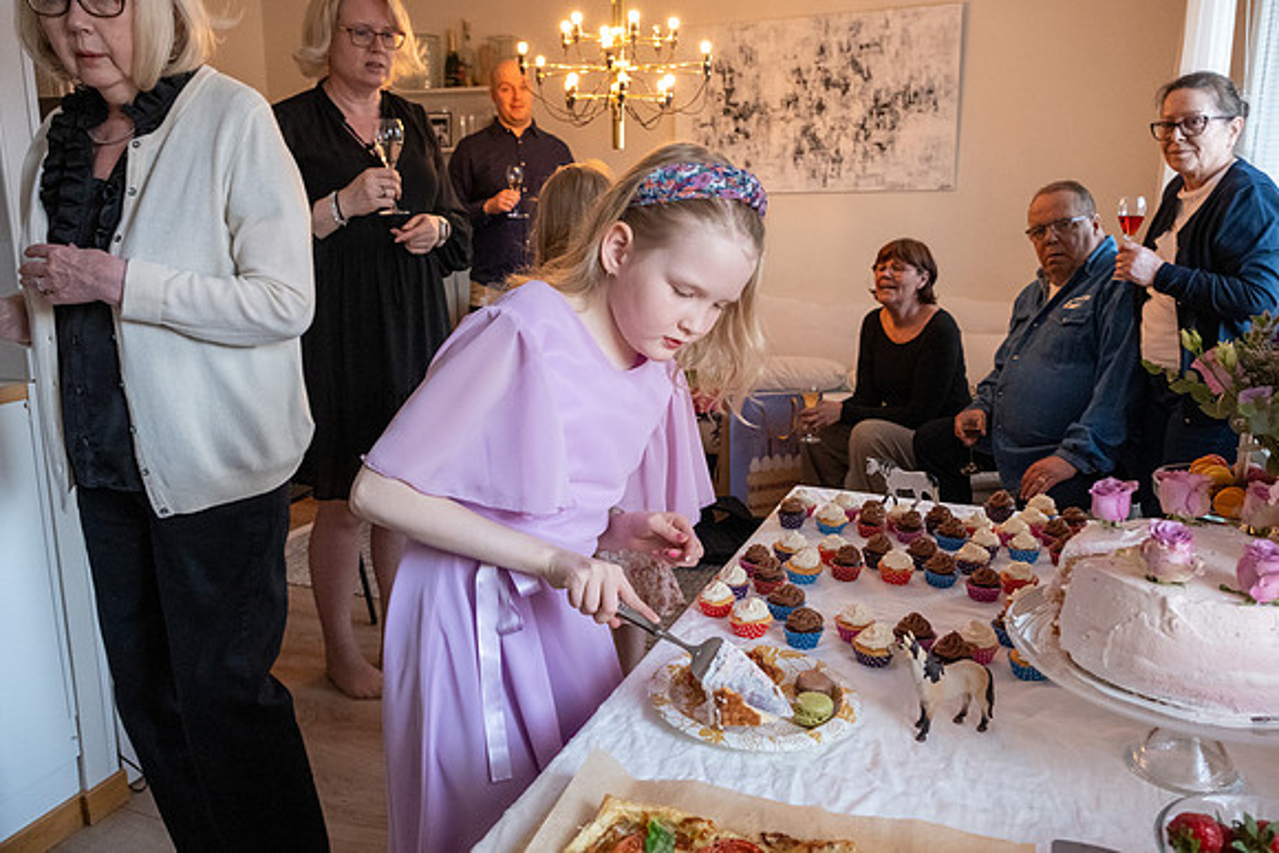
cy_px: 426
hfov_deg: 65.1
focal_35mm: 28
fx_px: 1002
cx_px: 640
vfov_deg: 46.1
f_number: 4
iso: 3200
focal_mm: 17.7
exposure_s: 1/125
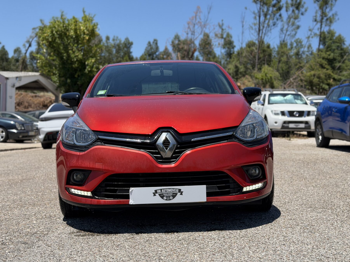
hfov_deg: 37.5
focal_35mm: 51
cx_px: 174
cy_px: 135
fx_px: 516
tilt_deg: -0.7
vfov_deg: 28.6
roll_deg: -2.1
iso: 64
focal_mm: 6.76
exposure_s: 1/3891
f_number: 1.78
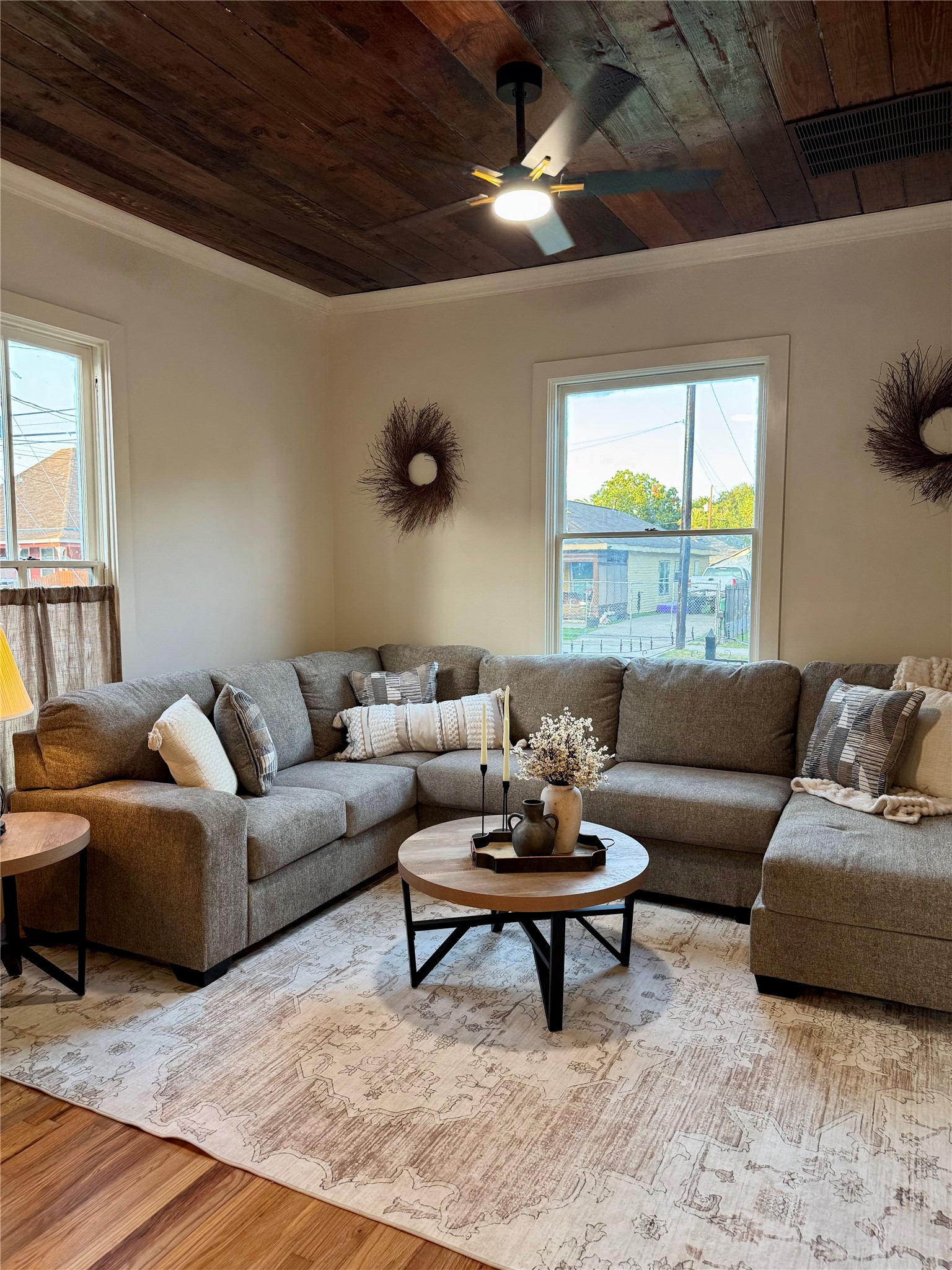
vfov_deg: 71.6
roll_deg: +1.3
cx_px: 476
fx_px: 880
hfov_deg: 56.8
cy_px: 635
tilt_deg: -4.7
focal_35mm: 24
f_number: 1.78
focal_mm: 6.76
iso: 160
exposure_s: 1/120
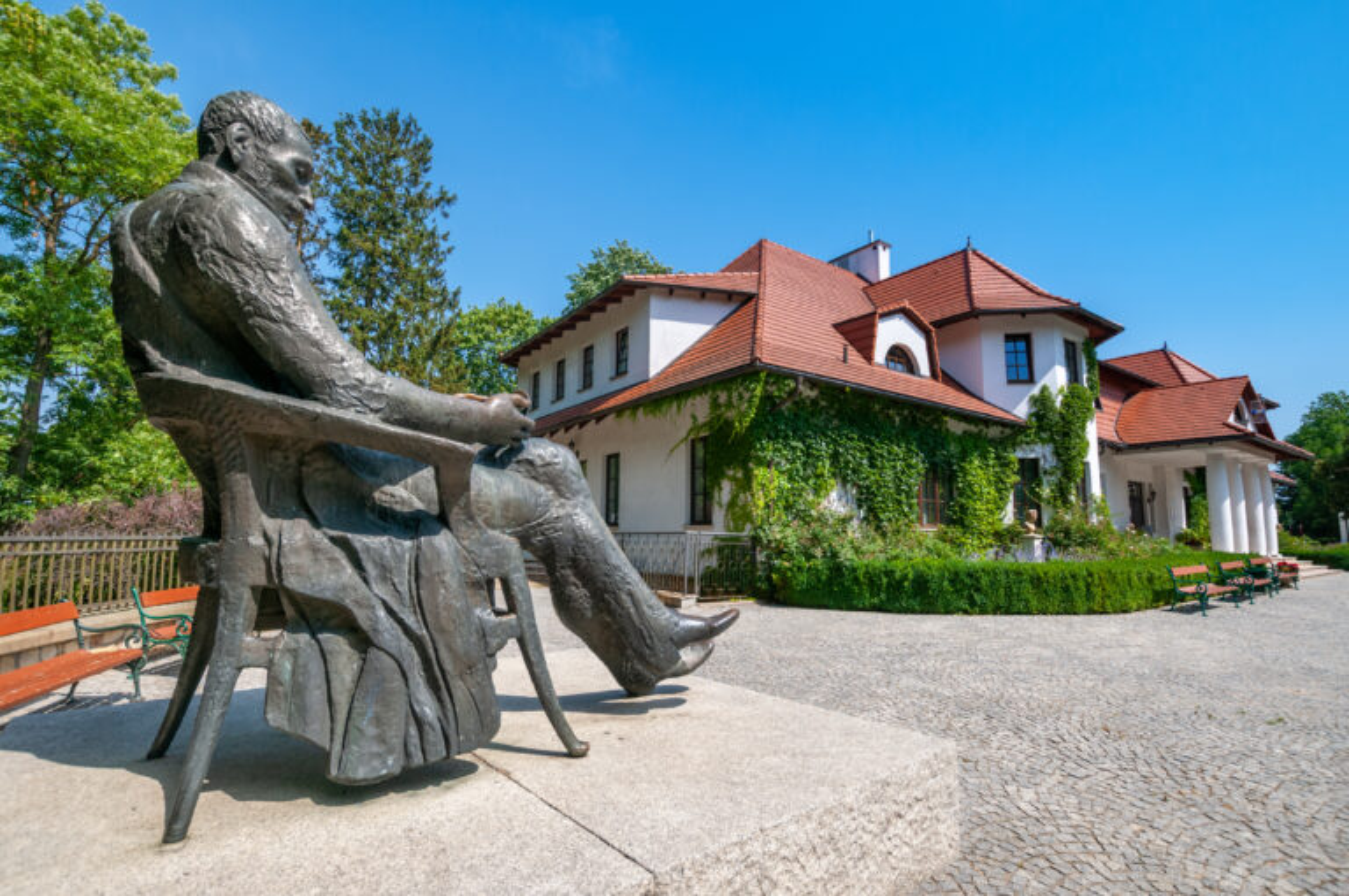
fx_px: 618
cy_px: 448
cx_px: 674
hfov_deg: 95.1
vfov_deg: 71.9
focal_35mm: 16
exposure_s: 1/640
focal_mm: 11
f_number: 5.6
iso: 200
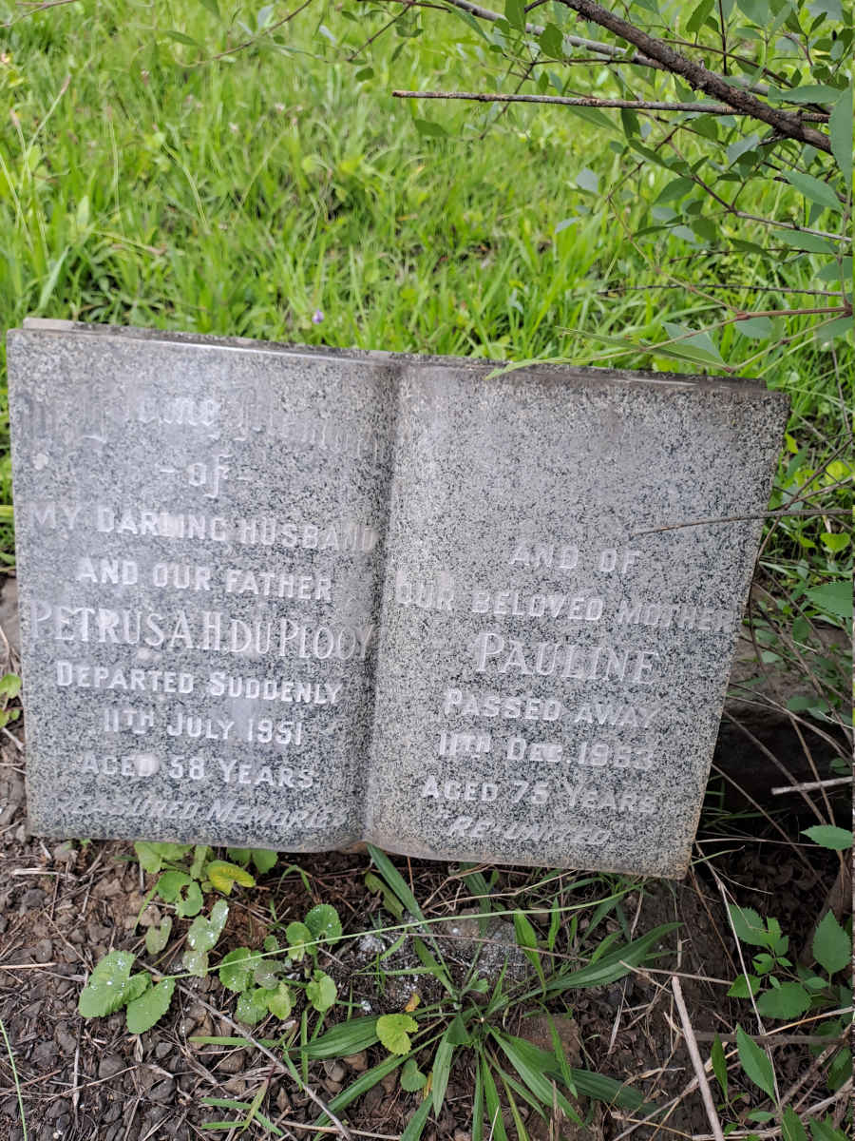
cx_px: 428
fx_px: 823
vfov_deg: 69.4
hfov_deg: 54.9
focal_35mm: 25
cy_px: 570
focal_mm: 4.65
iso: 50
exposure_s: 1/120
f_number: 1.8
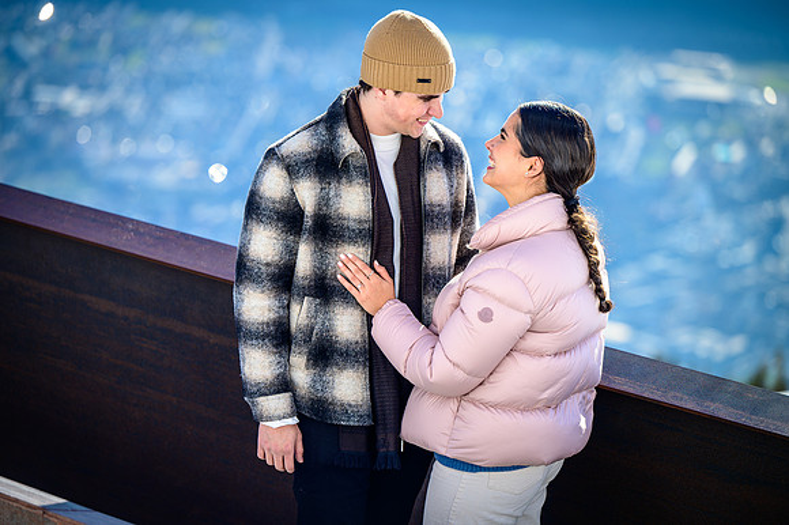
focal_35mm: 135
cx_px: 394
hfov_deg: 15.2
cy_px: 262
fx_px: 2957
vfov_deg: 10.1
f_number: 3.2
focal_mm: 135
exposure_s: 1/1000
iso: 100
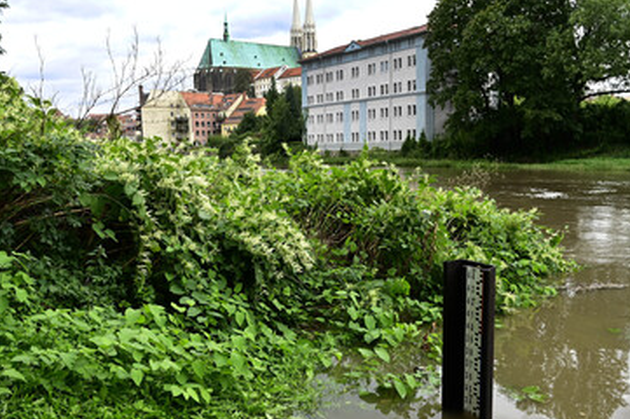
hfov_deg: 61.9
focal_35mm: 30
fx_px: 525
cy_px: 213
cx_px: 334
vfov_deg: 43.5
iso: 800
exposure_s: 1/320
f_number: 5.6
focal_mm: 24
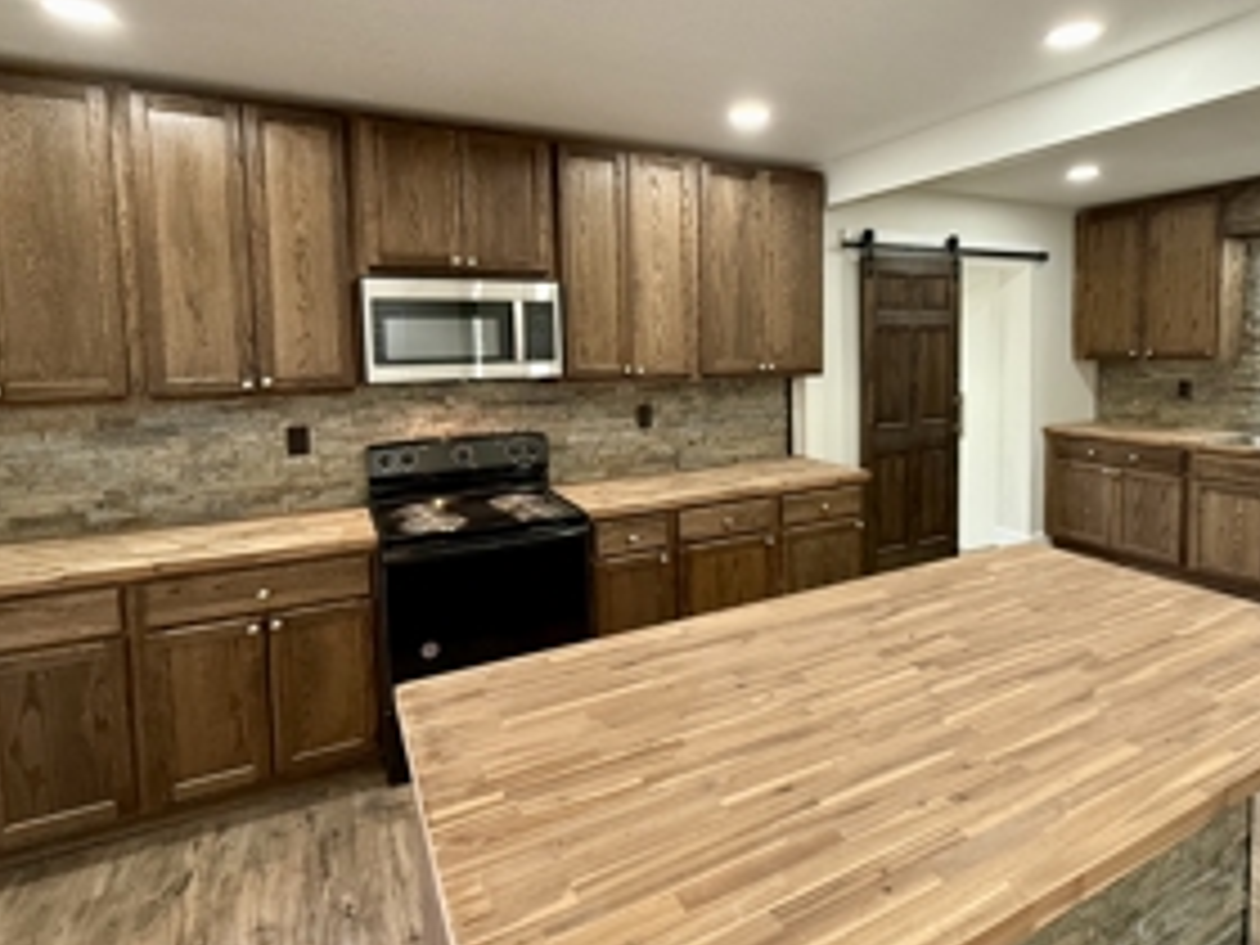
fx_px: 728
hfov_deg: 81.3
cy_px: 400
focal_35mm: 20
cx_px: 711
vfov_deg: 65.6
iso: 400
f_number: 2.2
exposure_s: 1/60
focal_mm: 2.22
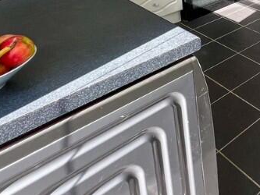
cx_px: 309
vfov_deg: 28.8
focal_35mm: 40
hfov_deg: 36.5
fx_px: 301
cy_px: -63
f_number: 1.8
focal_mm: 1.57
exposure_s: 1/200
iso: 32
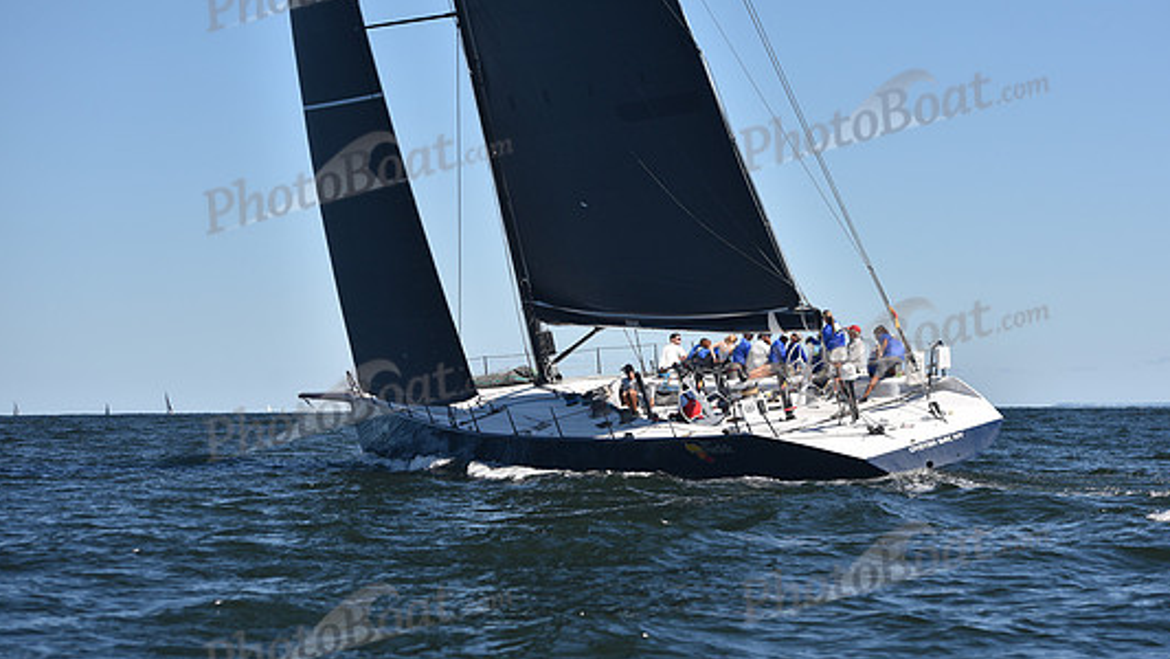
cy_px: 260
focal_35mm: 114
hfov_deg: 18.8
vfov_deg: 10.6
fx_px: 3537
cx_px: 628
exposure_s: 1/1000
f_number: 4.5
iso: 200
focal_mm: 100
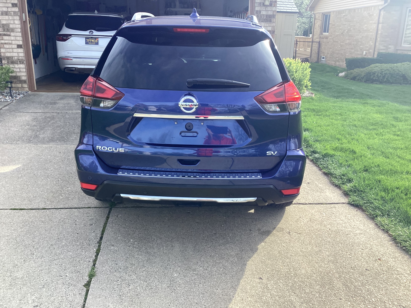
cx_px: 206
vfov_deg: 45.4
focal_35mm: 31
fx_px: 368
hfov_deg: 58.4
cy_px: 154
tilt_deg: -15.7
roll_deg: -1.3
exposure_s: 1/403
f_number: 2.4
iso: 25
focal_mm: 3.3
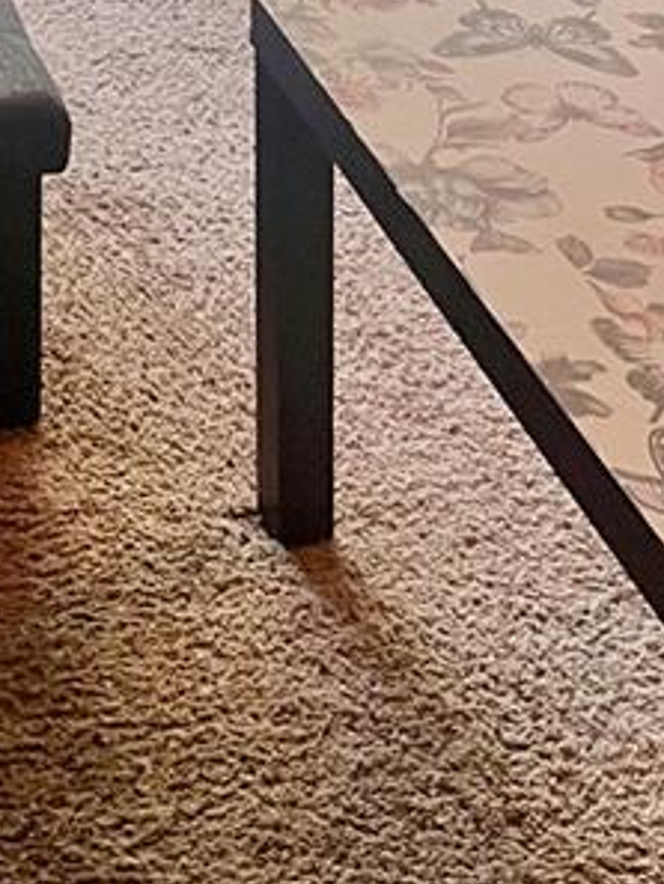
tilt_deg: -14.1
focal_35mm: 105
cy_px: -521
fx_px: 2684
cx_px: -470
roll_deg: +4.8
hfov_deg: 13.0
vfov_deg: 16.7
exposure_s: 1/60
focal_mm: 5.1
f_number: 1.6
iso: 160
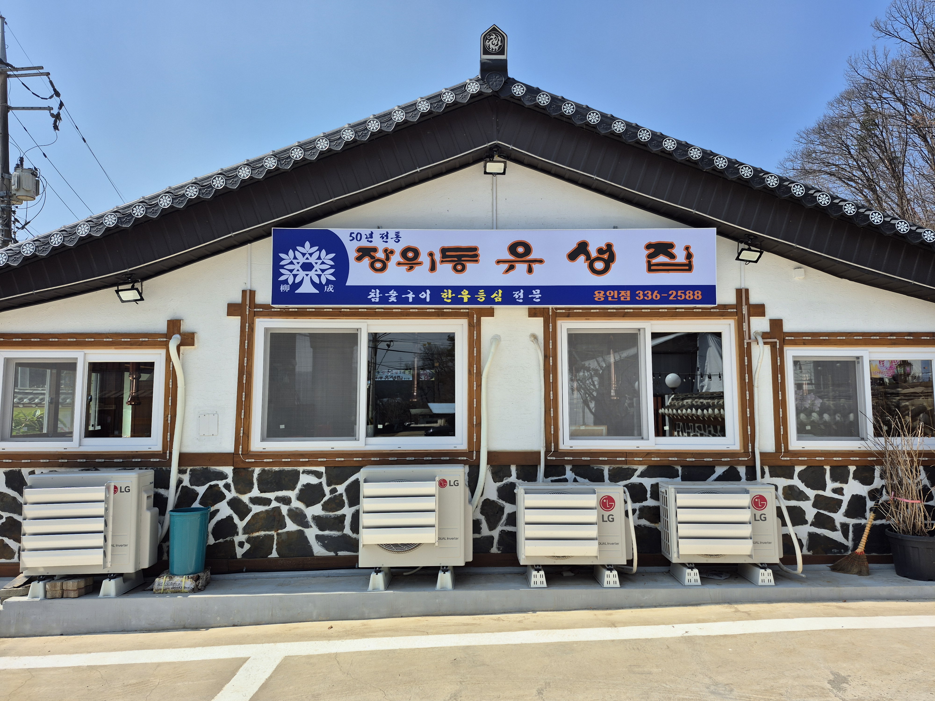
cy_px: 350
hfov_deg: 73.9
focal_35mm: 23
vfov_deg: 58.9
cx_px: 468
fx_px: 621
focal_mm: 5.4
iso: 25
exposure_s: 1/2480
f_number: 1.8
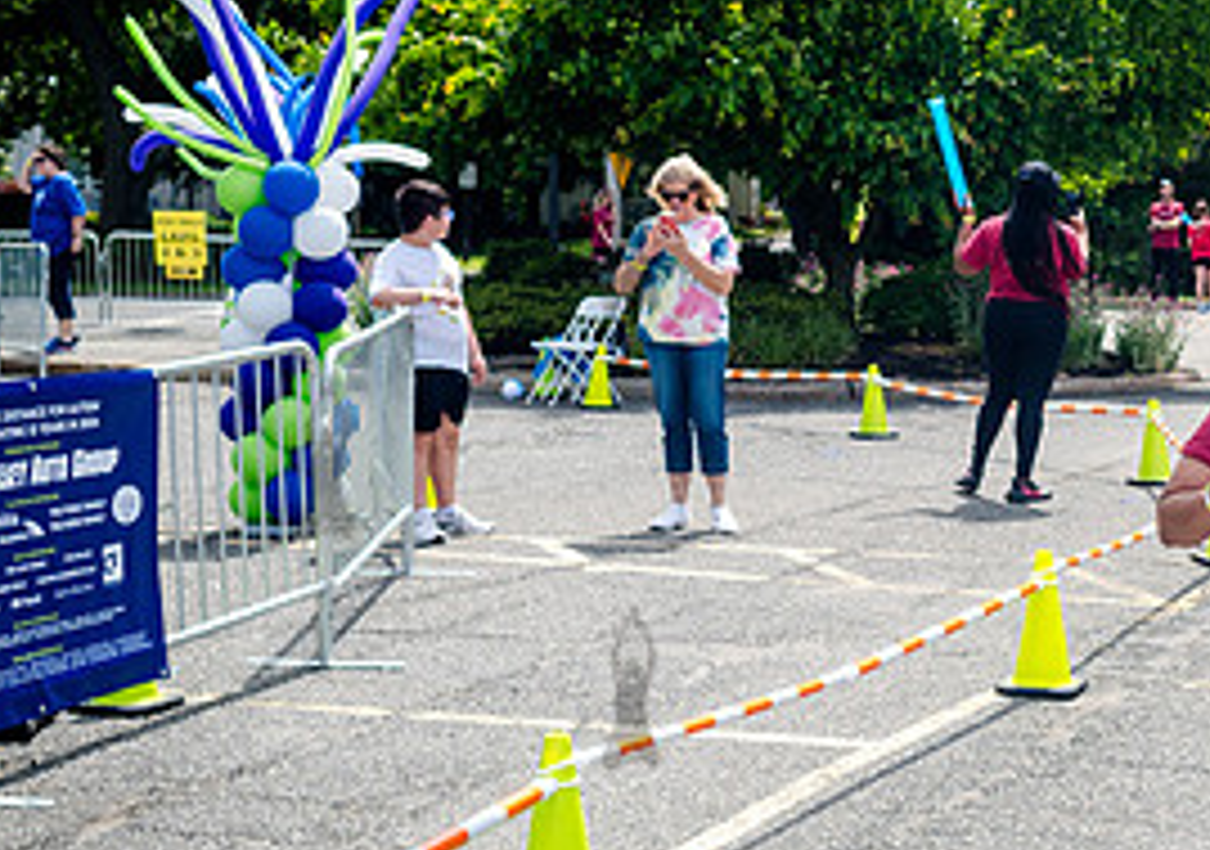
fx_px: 2666
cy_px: 456
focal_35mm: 78
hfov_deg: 24.6
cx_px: 1170
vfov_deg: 18.1
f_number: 4
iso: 200
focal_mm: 35
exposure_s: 1/1250
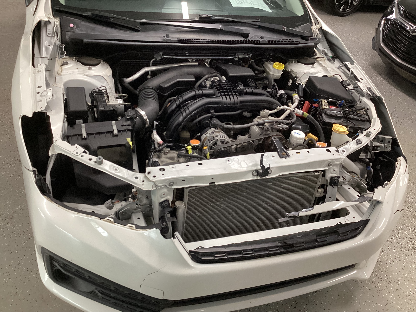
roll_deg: -10.1
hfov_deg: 58.4
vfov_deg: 45.4
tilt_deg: -37.6
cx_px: 208
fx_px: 373
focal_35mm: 31
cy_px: 156
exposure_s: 1/60
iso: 250
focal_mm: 3.3
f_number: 2.4
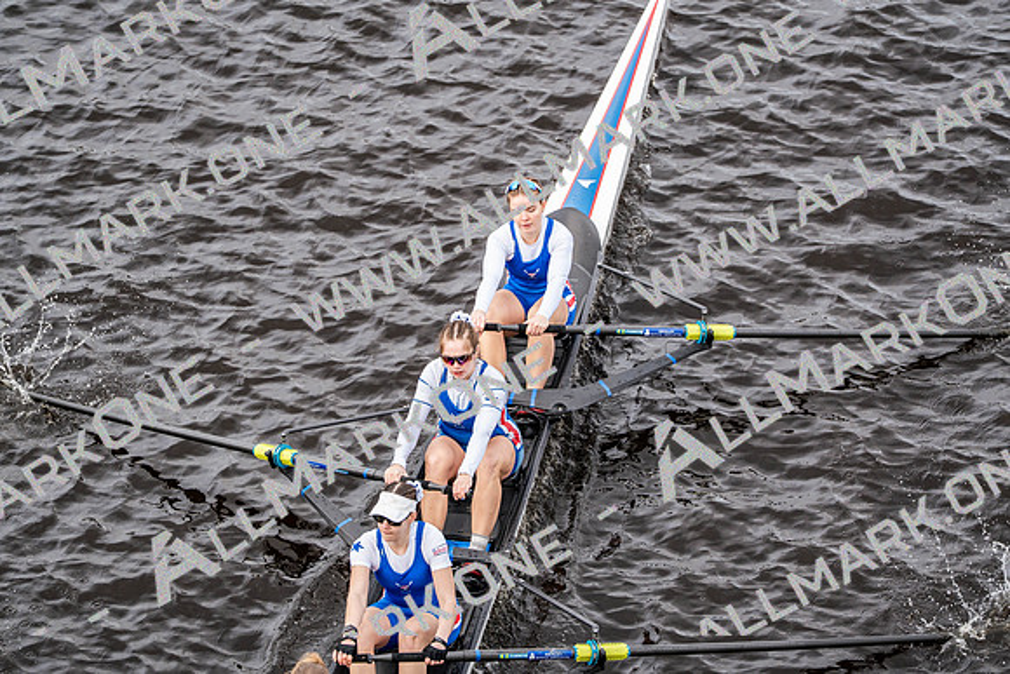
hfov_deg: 10.3
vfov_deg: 6.9
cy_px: 337
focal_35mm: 200
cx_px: 505
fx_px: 5612
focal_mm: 200
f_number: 2.8
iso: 500
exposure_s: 1/2000
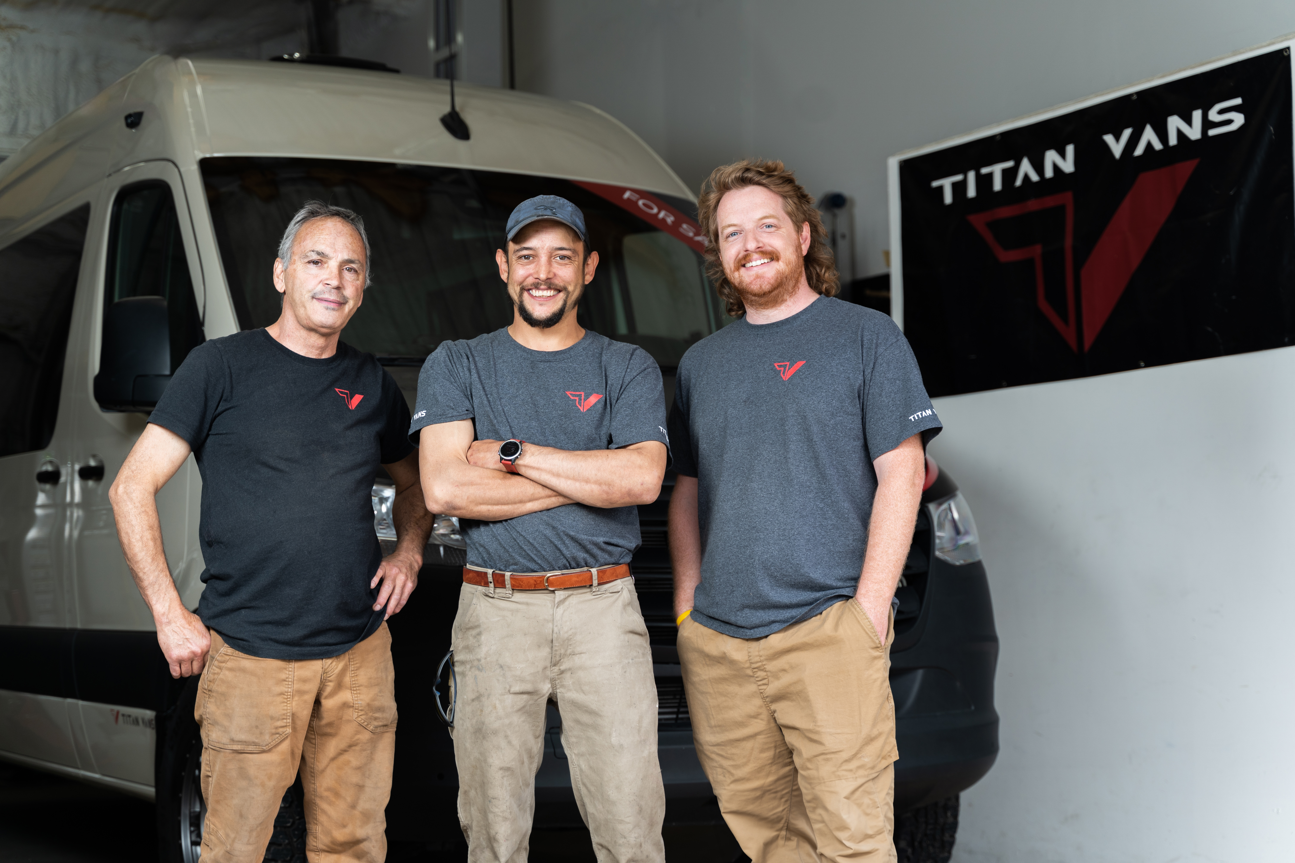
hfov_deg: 34.5
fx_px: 2086
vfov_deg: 23.4
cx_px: 648
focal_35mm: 58
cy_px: 432
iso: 100
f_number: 2.8
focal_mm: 58
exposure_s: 1/100
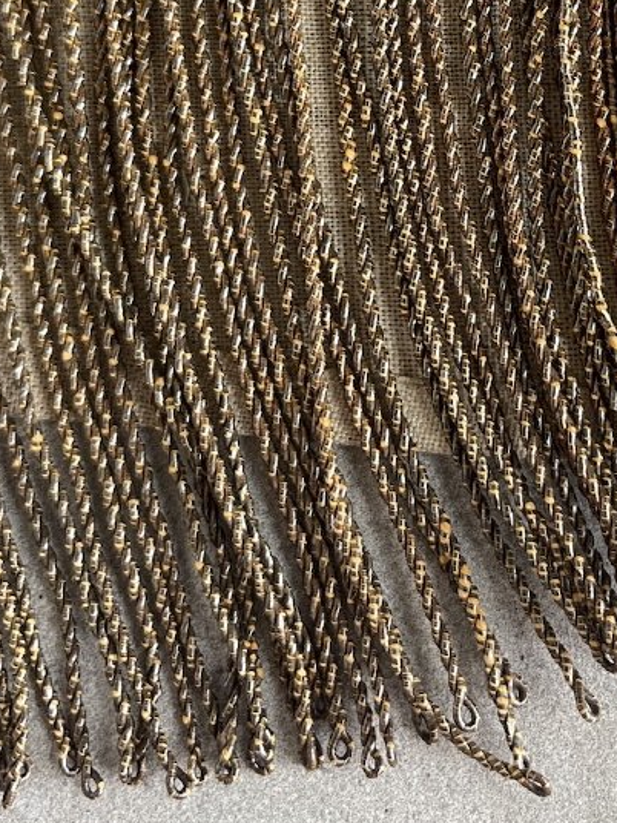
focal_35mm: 56
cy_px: 71
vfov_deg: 32.5
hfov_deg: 25.8
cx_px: 465
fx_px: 1331
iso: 250
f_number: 1.6
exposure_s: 1/60
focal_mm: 5.1
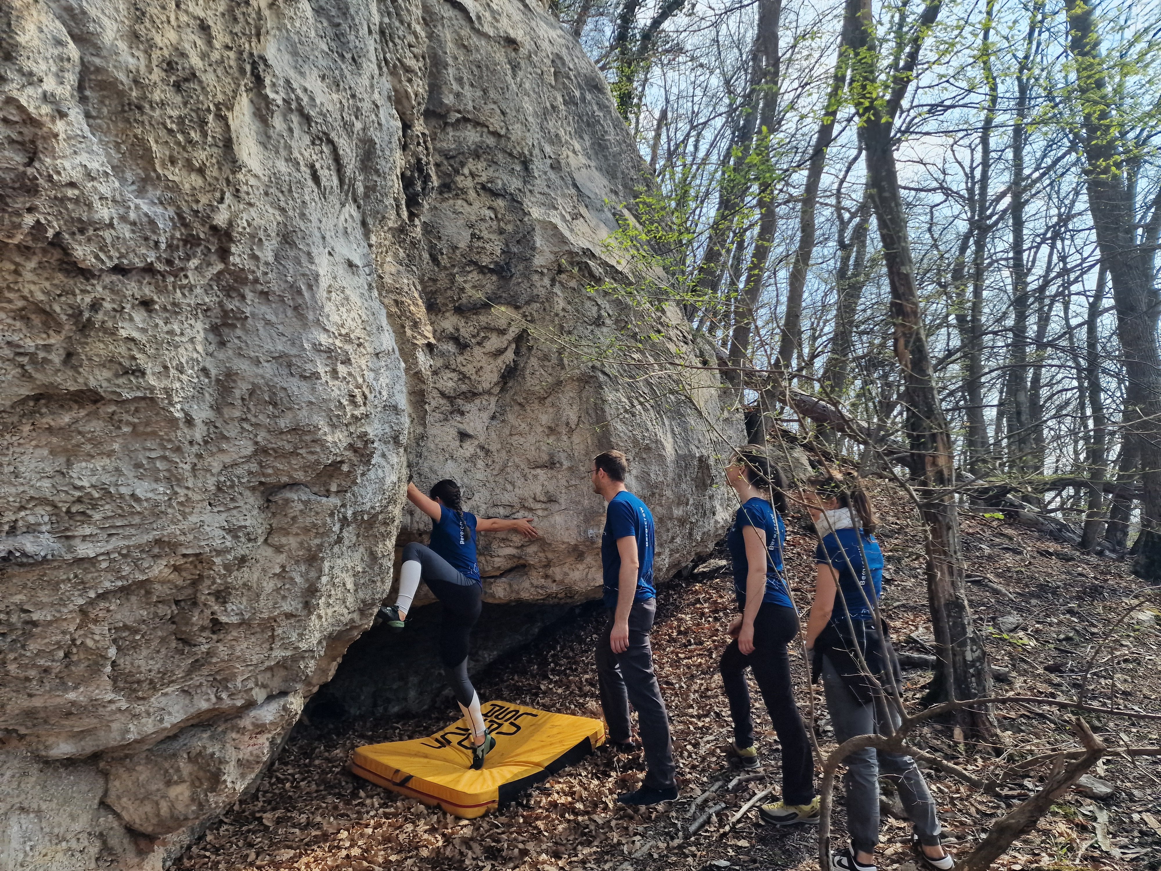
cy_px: 436
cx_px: 580
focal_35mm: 23
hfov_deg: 73.9
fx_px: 771
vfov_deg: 58.9
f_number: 1.8
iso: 50
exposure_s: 1/570
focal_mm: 6.4
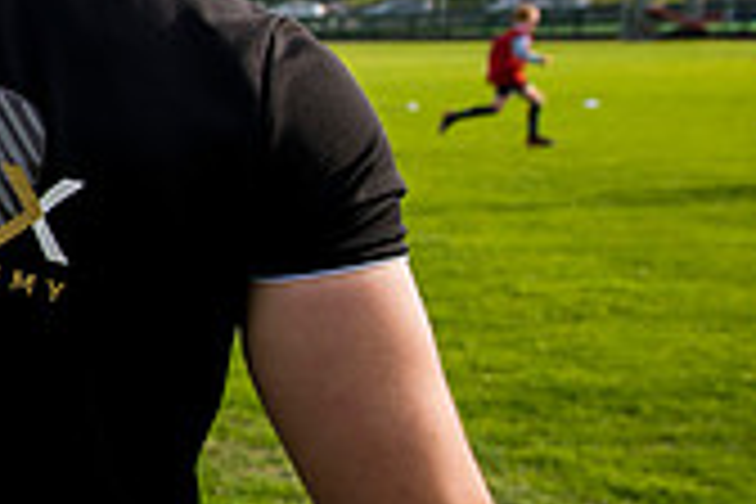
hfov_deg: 21.4
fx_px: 1449
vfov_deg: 19.7
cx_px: -536
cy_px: 232
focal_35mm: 69
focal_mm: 20
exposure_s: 1/1250
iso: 250
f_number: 4
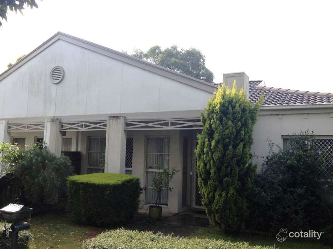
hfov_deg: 52.6
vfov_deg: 40.7
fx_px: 337
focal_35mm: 35
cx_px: 166
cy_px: 124
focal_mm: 4.28
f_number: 2.4
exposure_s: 1/849
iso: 80
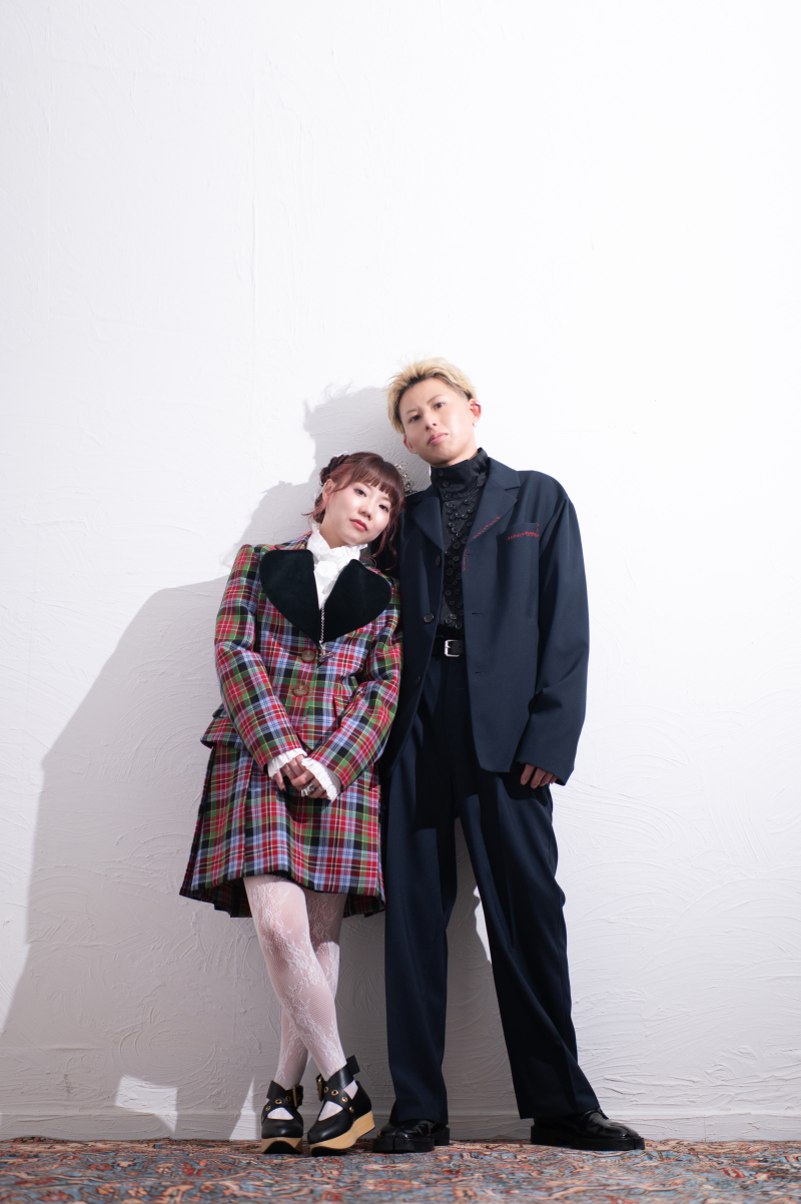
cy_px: 602
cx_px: 400
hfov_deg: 27.0
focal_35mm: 50
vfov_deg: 39.6
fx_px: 1671
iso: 200
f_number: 2
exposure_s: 1/100
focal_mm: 50
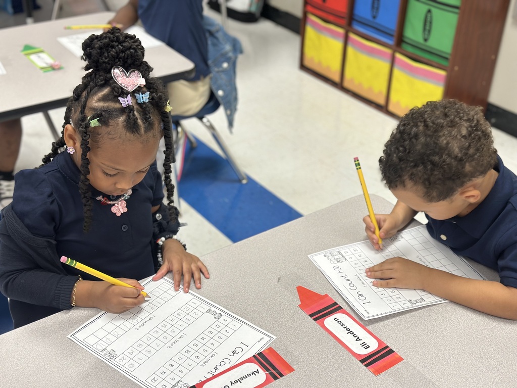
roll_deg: -0.1
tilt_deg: -32.3
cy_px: 194
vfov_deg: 30.3
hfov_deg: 39.7
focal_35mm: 48
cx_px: 258
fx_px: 717
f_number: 1.78
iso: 125
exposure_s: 1/60
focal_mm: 6.86
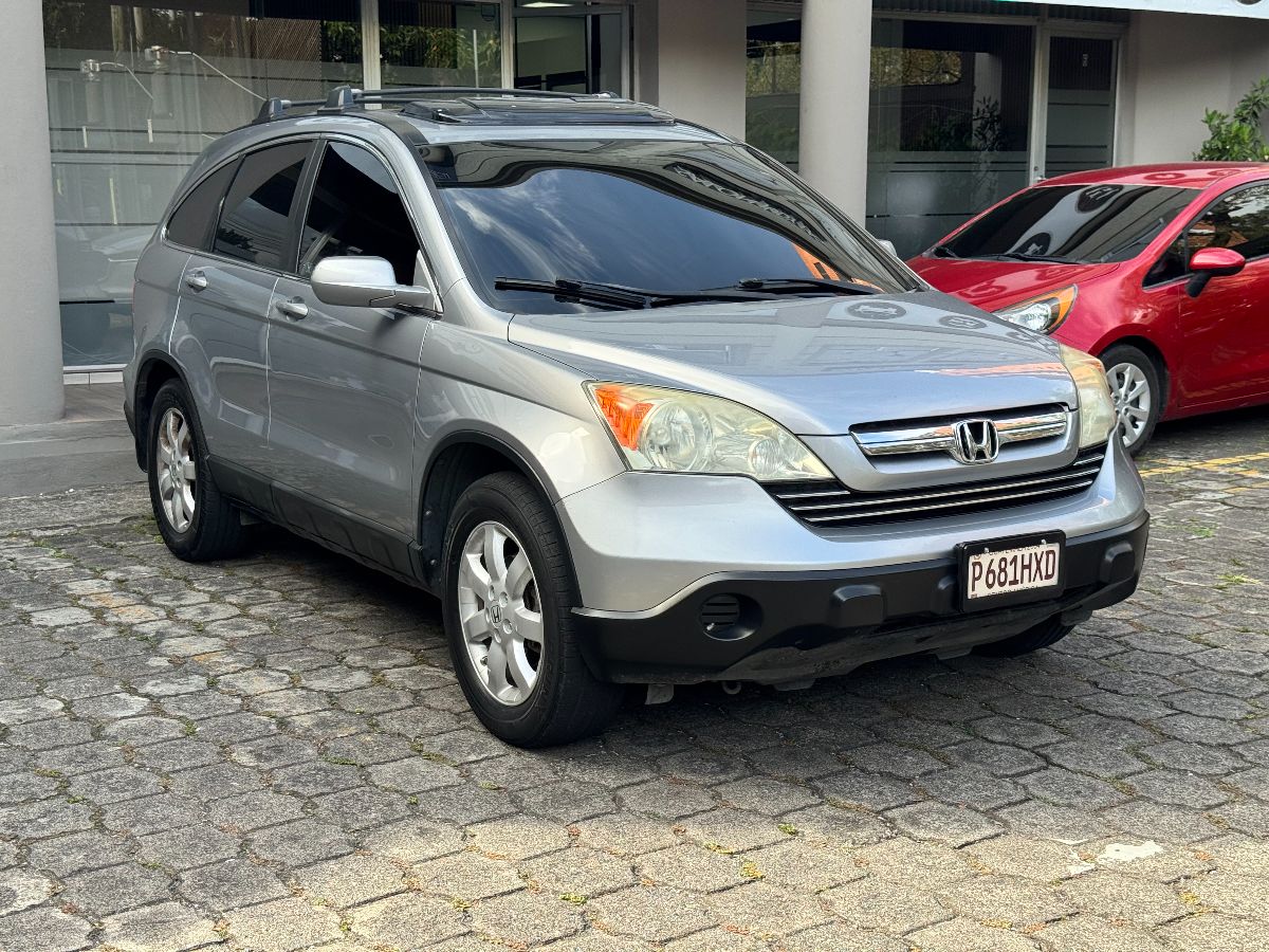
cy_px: 476
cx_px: 634
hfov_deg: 39.7
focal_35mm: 48
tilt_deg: -8.4
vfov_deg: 30.3
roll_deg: +0.6
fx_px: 1760
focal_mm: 6.76
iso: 64
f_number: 1.78
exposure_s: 1/598
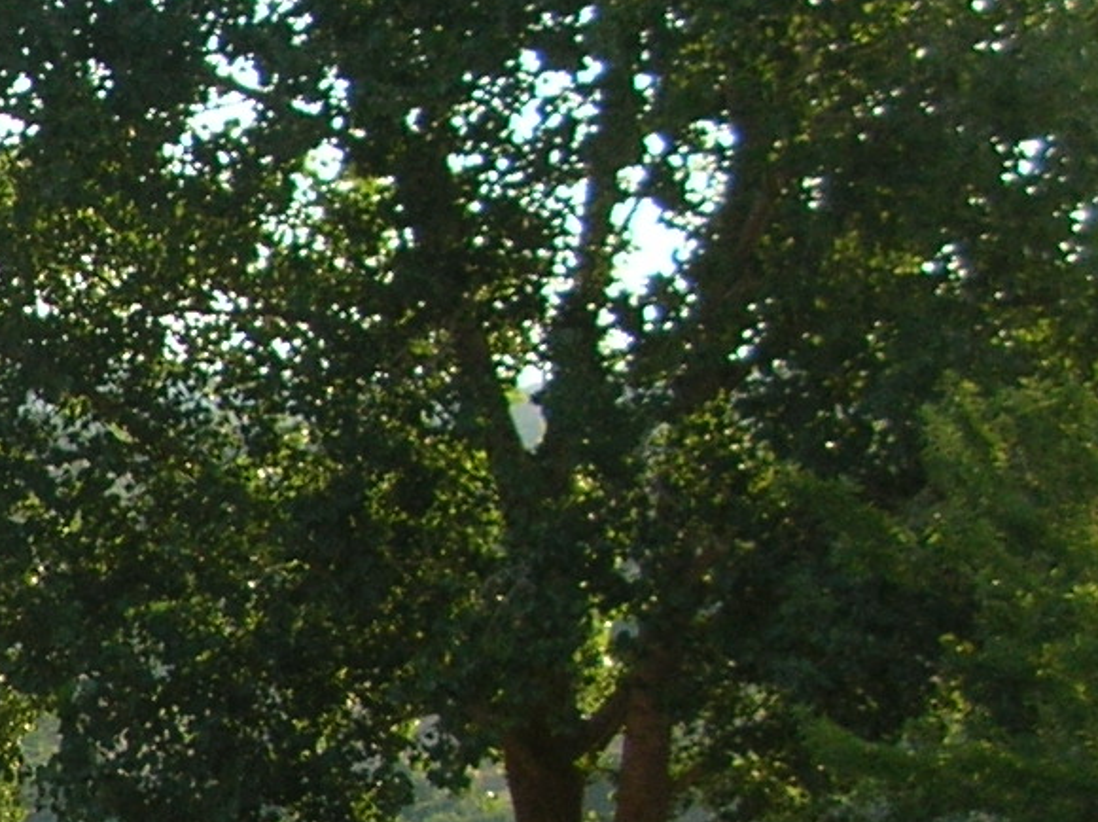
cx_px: -977
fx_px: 4374
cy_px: 858
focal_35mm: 138
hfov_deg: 12.8
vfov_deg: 10.6
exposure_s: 1/265
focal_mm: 5.8
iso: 50
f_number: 2.8
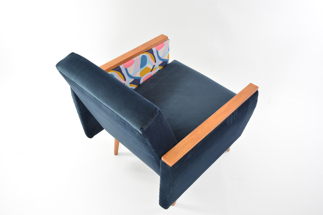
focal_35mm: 33
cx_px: 166
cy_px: 108
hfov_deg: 57.9
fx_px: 292
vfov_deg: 40.5
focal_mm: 21
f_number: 5.6
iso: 500
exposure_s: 1/60
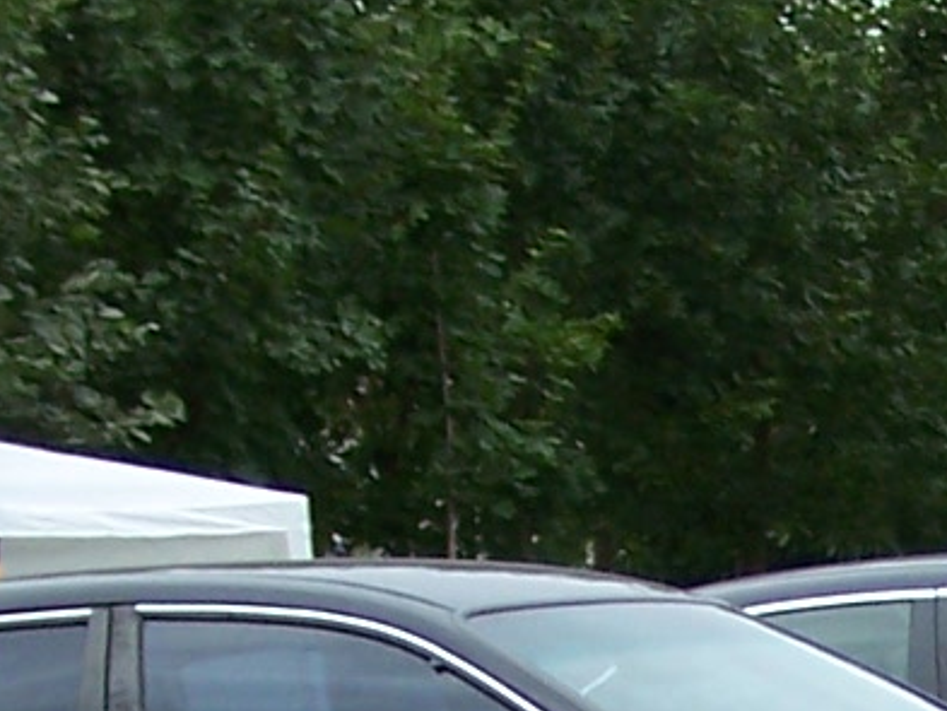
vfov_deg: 7.2
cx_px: 1116
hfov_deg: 9.9
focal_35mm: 198
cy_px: 1379
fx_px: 5418
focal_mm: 6.3
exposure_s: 1/750
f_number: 2.8
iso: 80
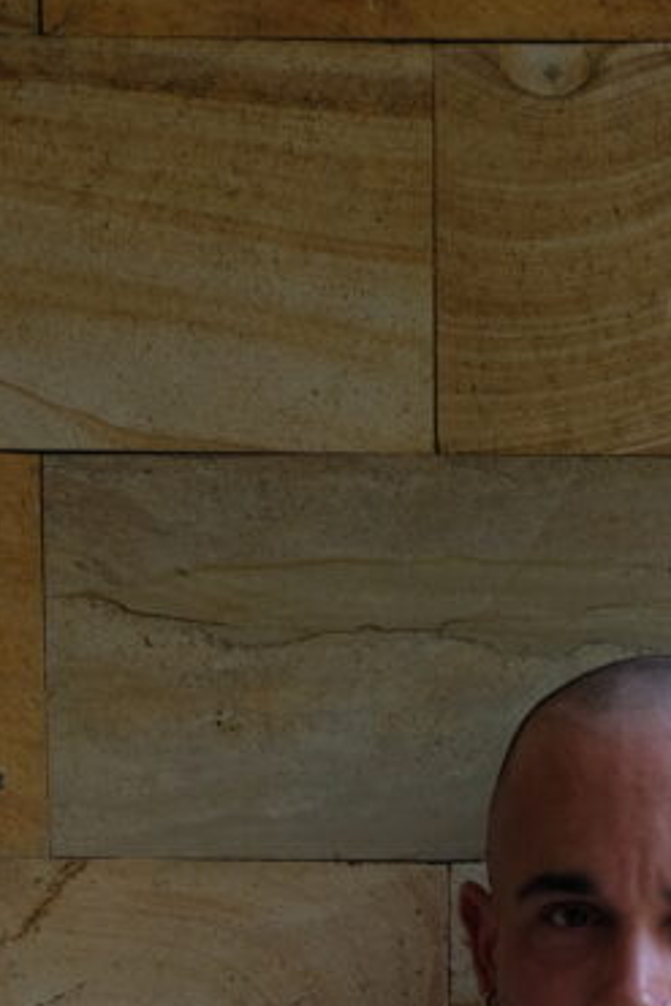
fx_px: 4078
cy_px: 1536
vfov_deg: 13.2
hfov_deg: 9.3
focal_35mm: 146
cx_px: 717
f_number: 3.6
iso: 320
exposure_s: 1/200
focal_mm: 30.2
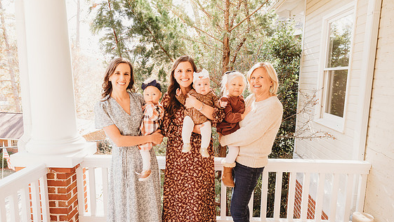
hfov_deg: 71.9
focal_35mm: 26
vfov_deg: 44.3
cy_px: 126
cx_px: 192
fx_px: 272
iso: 400
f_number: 4.5
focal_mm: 24
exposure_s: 1/200
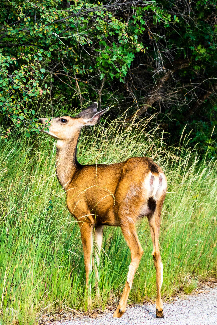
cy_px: 169
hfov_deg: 5.5
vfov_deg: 8.2
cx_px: 95
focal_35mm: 250
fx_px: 2261
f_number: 4.5
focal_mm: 72
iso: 250
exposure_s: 1/500
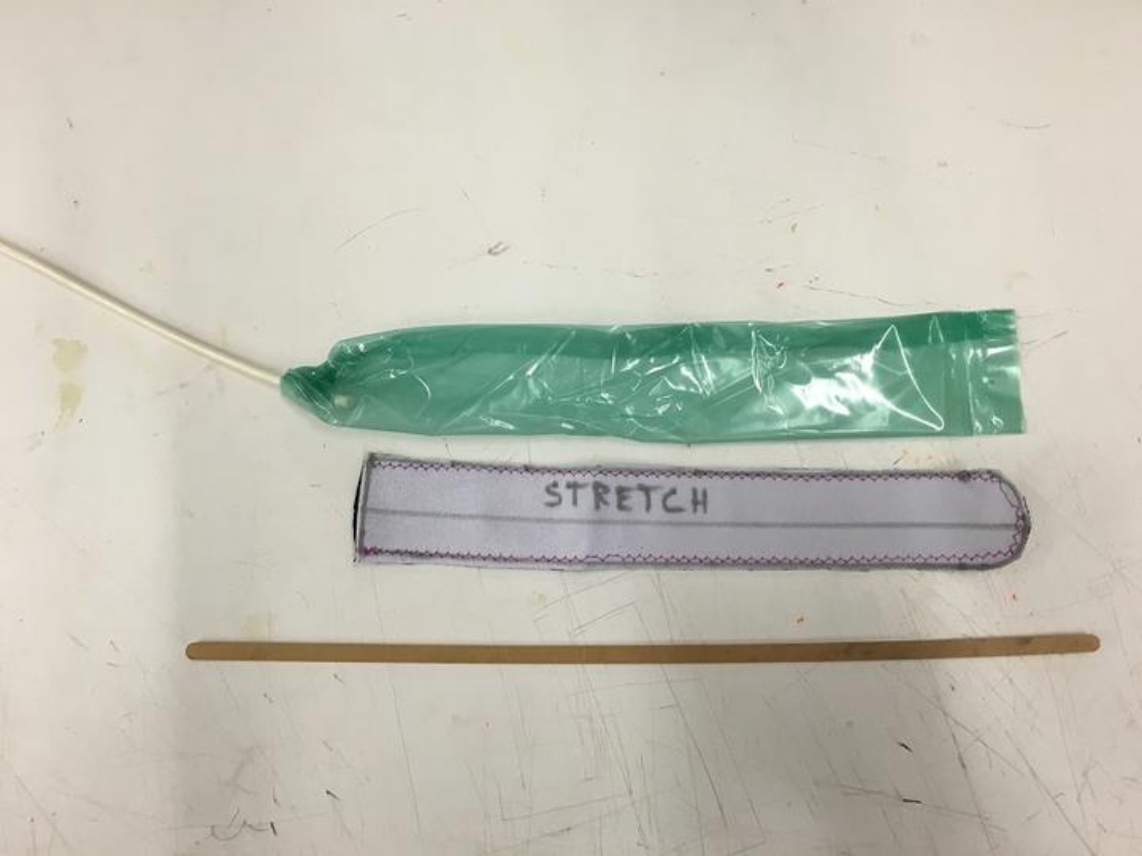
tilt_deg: -83.5
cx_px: 571
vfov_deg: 48.2
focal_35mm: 29
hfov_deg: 61.7
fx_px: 957
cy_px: 428
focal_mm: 4.15
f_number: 2.2
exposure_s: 1/30
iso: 64
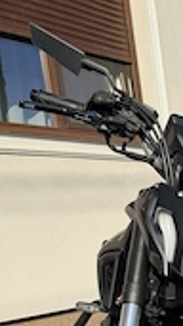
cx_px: 175
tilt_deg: -12.6
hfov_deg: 19.2
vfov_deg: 30.3
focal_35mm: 61
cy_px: 370
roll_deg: +7.7
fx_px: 527
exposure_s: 1/5319
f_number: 1.78
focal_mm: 6.76
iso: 80
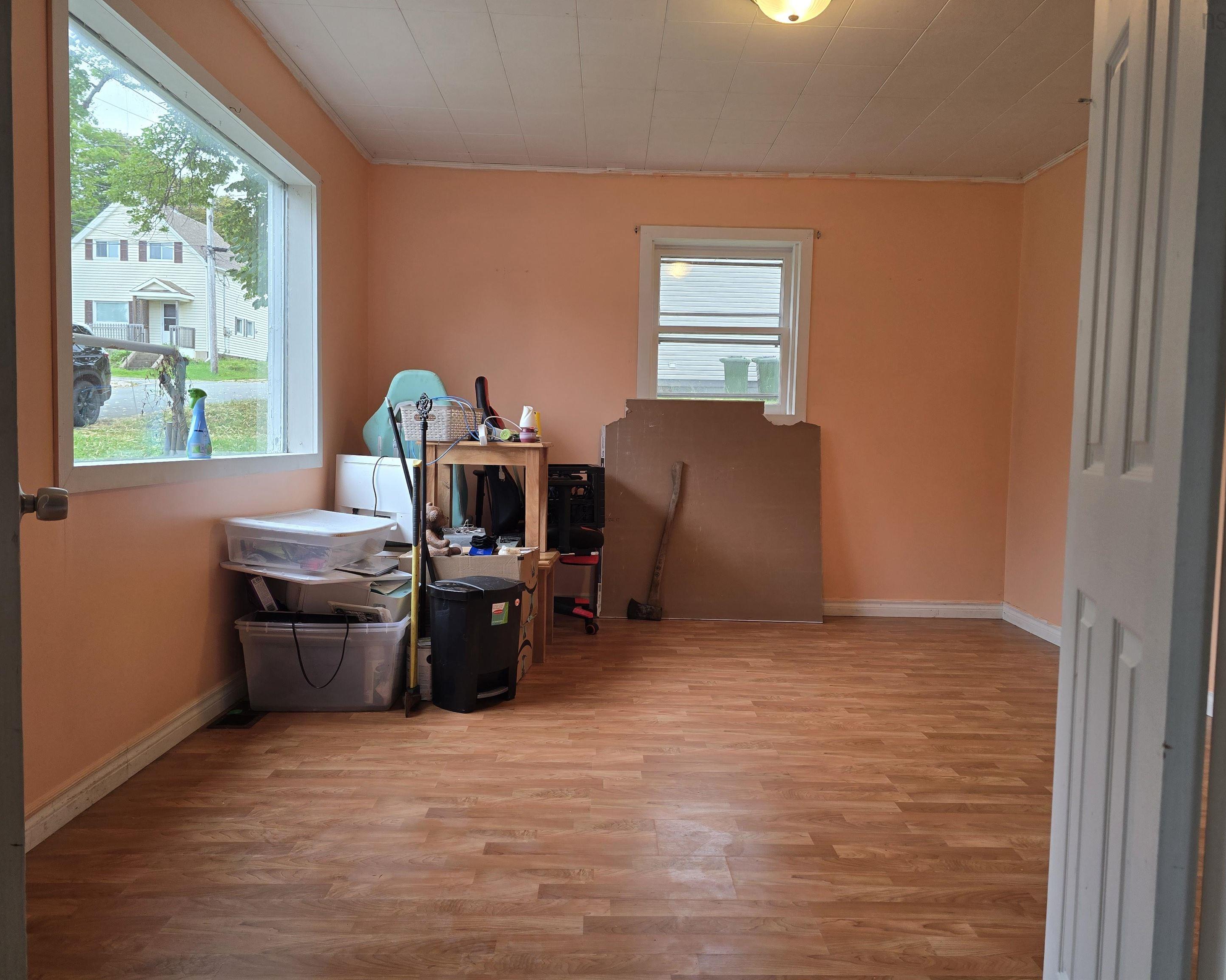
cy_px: 489
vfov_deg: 58.8
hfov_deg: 70.3
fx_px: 871
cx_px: 620
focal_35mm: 24
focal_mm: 6.3
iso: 100
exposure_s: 1/120
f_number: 1.7
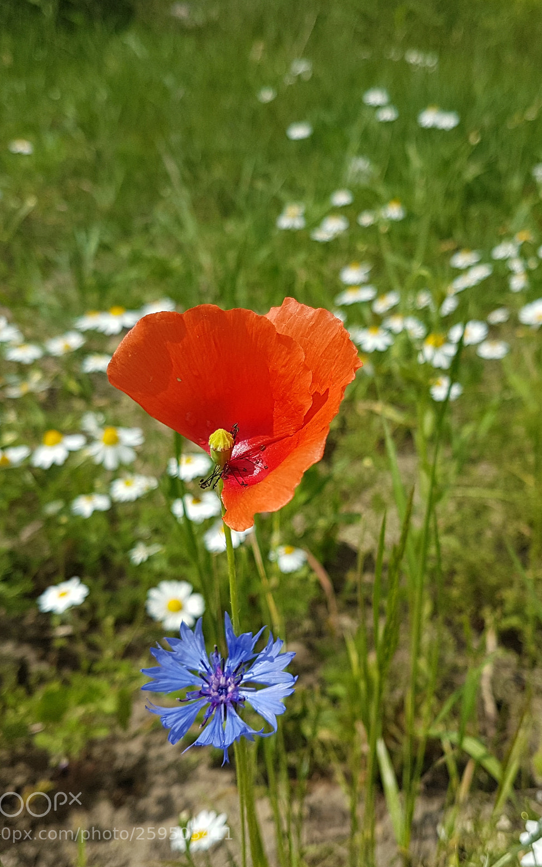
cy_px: 437
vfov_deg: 66.5
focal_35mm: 28
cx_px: 275
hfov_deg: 44.5
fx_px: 662
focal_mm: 4.2
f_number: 1.7
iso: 40
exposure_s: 1/2616
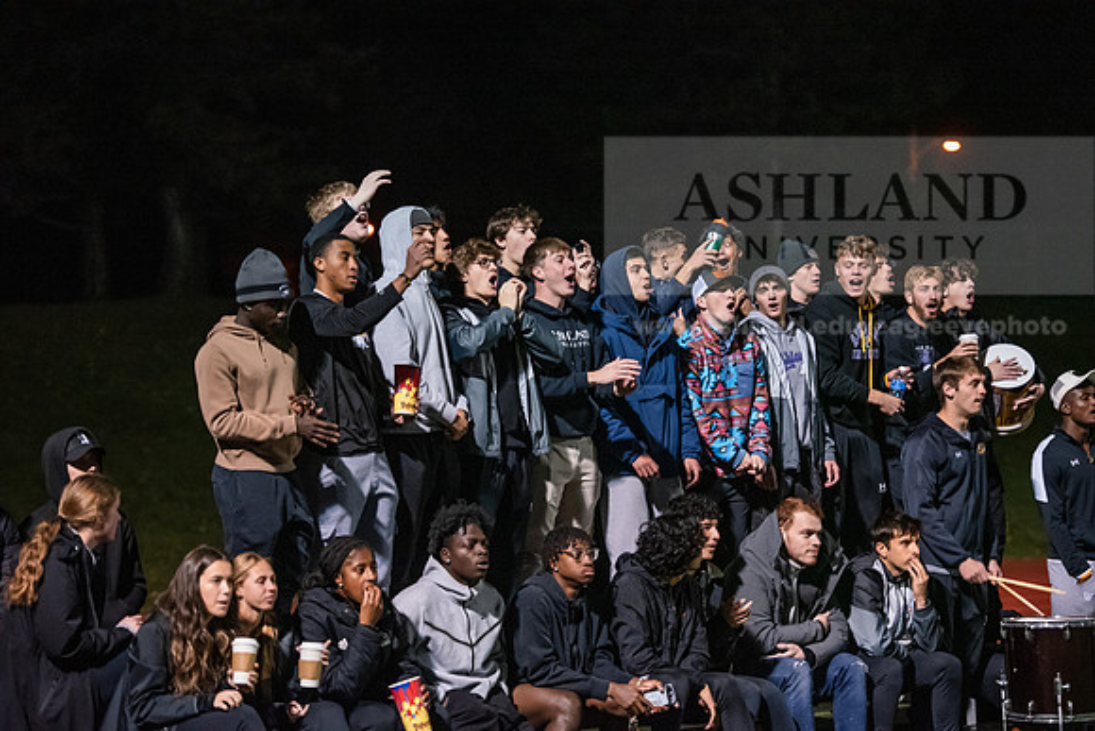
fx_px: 3346
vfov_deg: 12.5
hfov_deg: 18.6
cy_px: 366
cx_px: 548
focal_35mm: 110
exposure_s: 1/400
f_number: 2.8
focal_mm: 110
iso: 8000
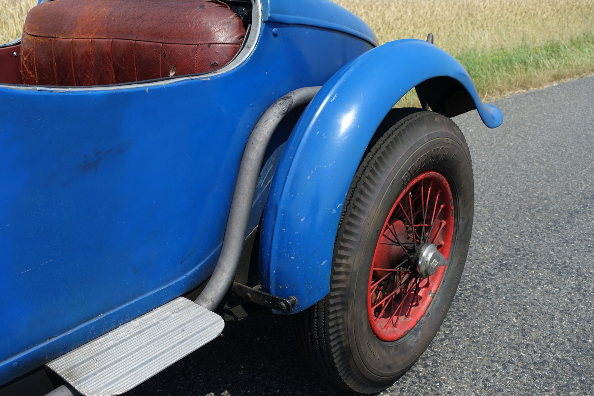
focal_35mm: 34
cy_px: 198
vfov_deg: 38.9
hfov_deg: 55.8
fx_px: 561
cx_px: 297
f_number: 4
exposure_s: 1/125
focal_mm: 12.35
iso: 125
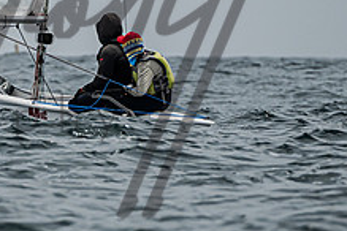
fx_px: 13802
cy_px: 107
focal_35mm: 1432
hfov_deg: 1.4
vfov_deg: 1.0
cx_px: 48
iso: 320
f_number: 8
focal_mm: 400
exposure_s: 1/2500
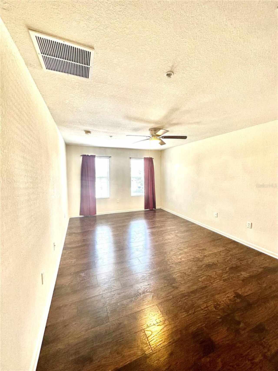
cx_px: 139
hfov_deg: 85.7
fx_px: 150
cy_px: 186
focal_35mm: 14
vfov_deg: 102.1
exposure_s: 1/120
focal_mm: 2.22
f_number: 2.2
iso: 200
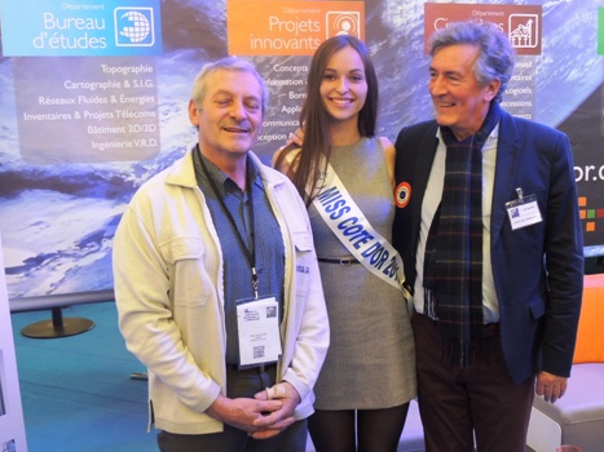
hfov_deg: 39.4
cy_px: 252
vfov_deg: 30.2
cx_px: 376
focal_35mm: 48
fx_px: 837
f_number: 3.3
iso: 400
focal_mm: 6.2
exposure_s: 1/25
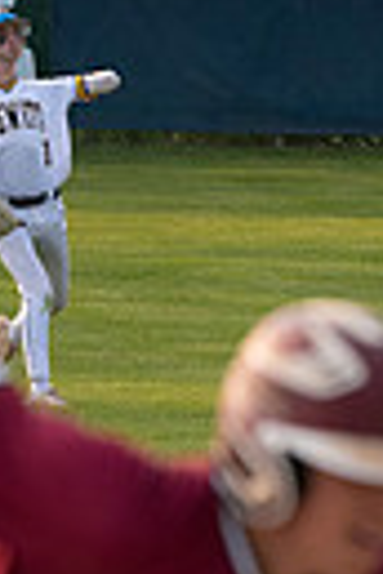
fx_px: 16643
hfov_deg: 1.3
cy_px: -222
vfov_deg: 2.0
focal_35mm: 1043
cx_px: 56
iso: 800
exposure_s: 1/1600
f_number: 5.6
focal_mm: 200
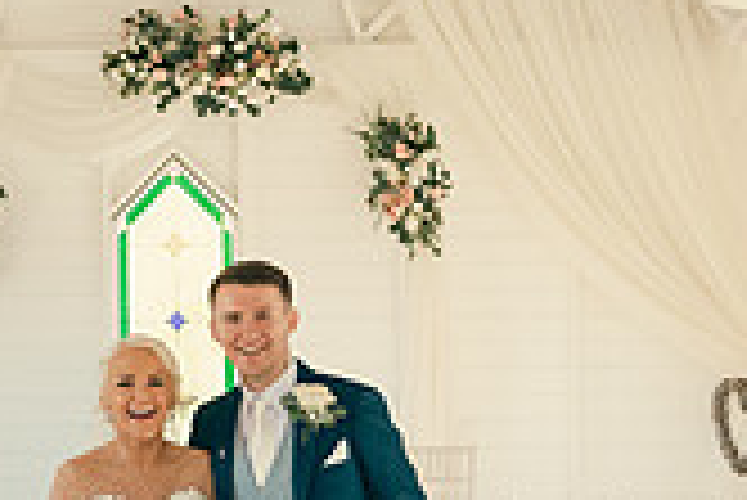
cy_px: 304
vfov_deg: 12.7
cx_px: 144
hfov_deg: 18.7
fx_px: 2243
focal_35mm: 108
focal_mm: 31
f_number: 3.5
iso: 400
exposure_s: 1/200
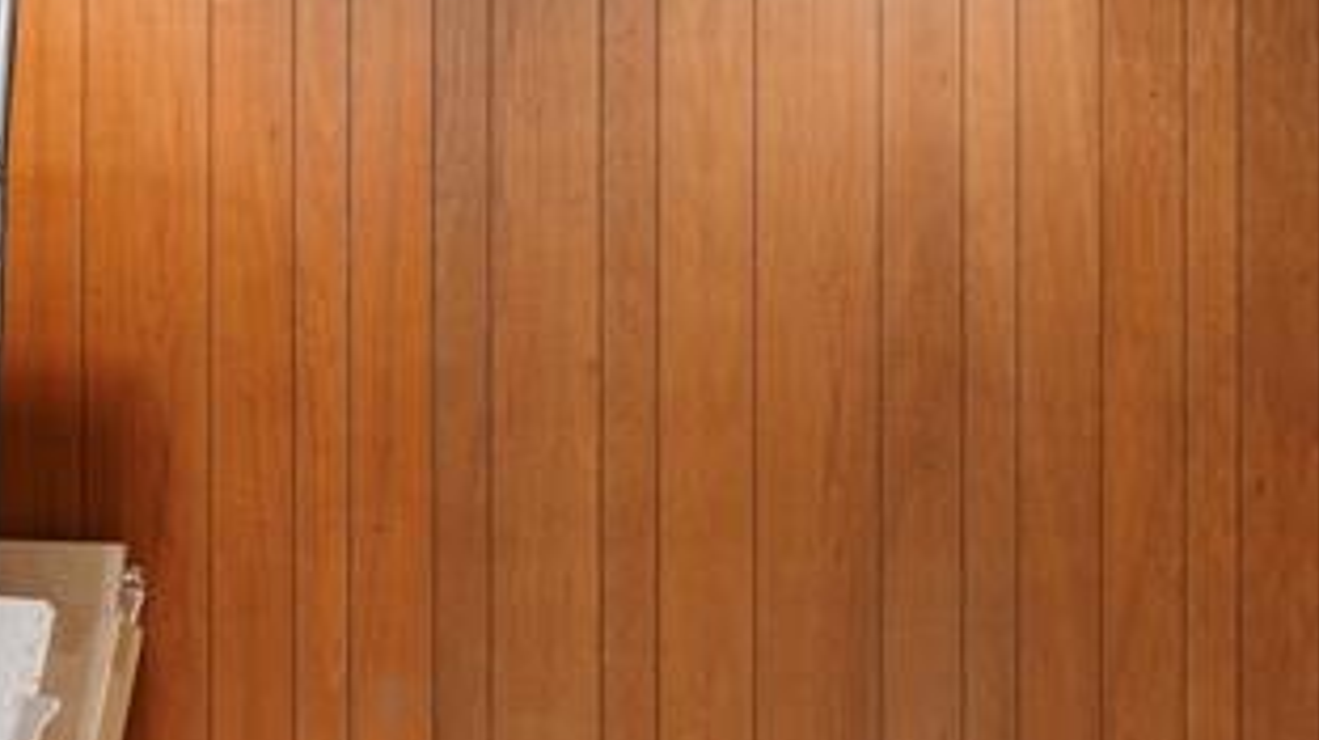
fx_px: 1922
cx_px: 846
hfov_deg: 37.6
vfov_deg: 21.7
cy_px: 288
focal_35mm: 55
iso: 400
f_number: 8
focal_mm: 16
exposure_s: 2
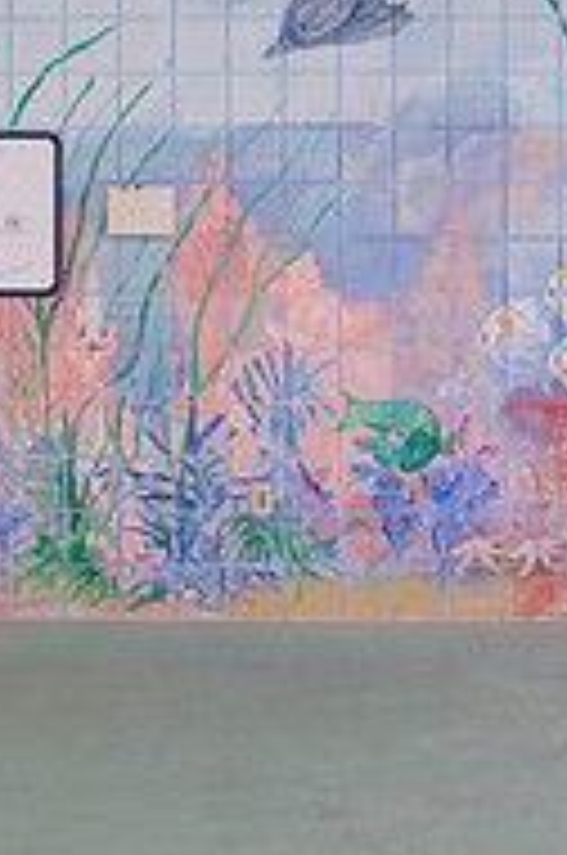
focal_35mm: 64
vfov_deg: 30.8
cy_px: 189
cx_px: 274
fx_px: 1517
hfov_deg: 21.2
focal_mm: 18
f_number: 5.6
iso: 400
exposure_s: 1/60
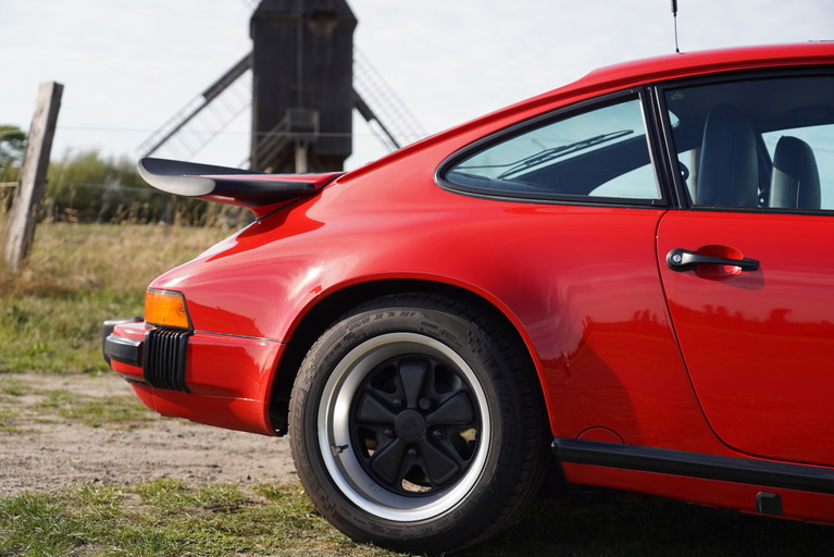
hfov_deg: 29.6
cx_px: 417
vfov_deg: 20.0
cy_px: 278
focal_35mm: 68
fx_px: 1576
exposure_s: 1/500
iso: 100
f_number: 4.5
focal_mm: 68
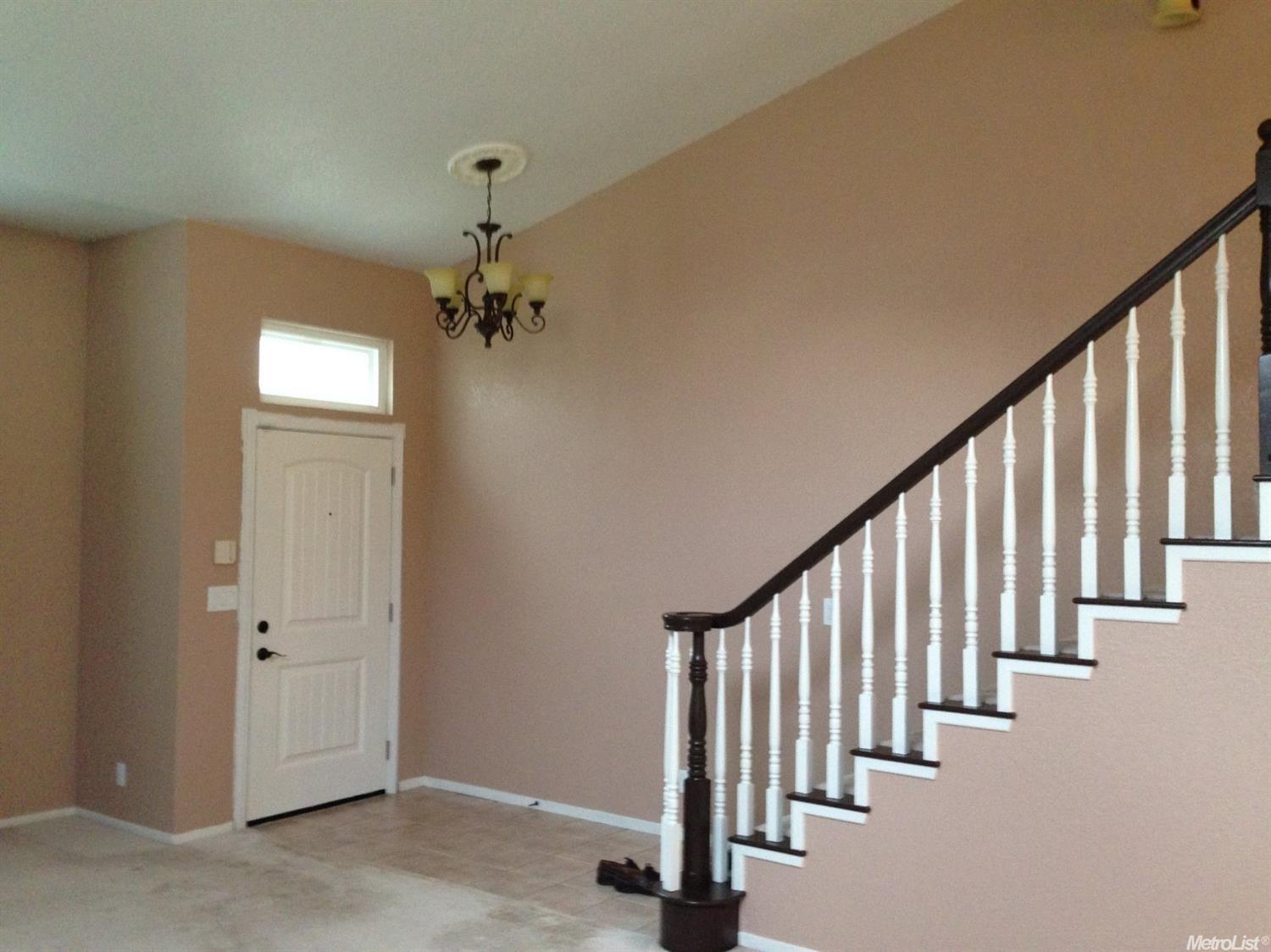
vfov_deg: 42.9
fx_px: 1211
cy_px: 476
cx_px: 636
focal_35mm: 33
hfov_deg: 55.4
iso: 250
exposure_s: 1/20
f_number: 2.4
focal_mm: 4.12
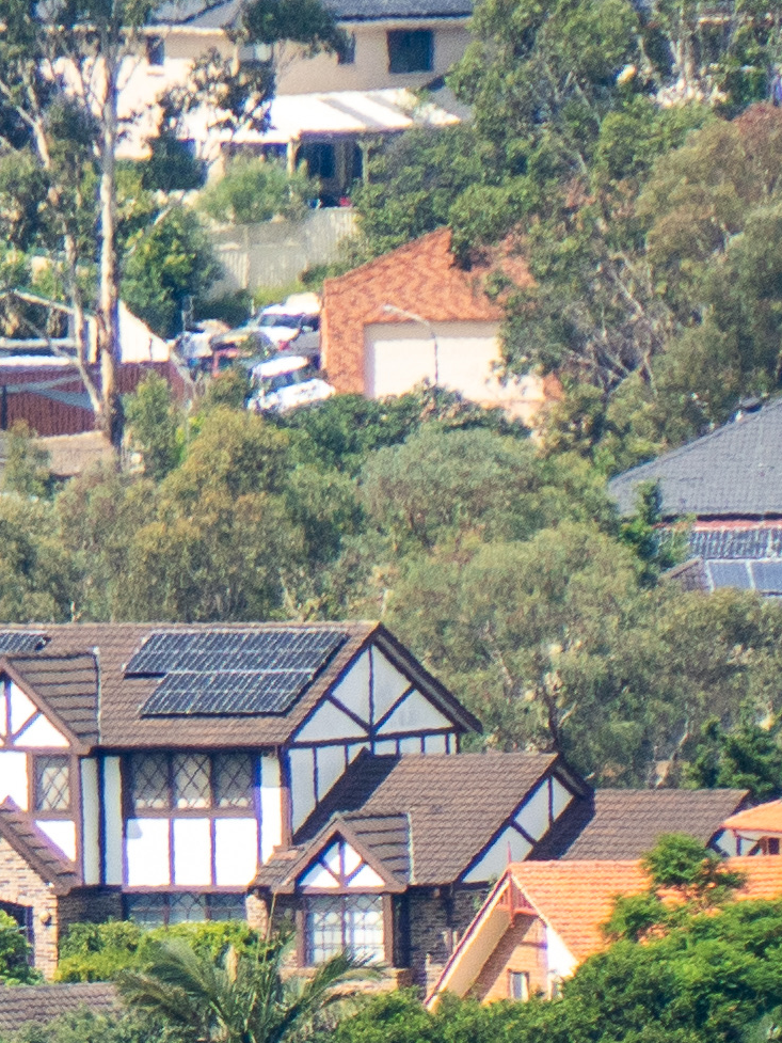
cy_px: 1567
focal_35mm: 2656
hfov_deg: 0.6
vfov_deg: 0.7
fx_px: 79984
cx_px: -1170
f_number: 6.3
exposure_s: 1/500
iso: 160
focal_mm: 300
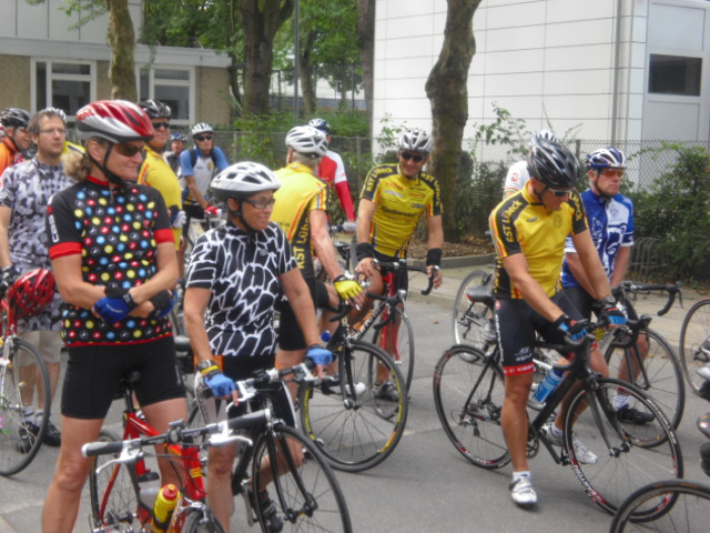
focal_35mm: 55
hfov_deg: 34.9
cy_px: 266
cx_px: 355
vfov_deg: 26.6
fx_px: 1128
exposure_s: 1/80
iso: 100
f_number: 3.7
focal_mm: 9.3
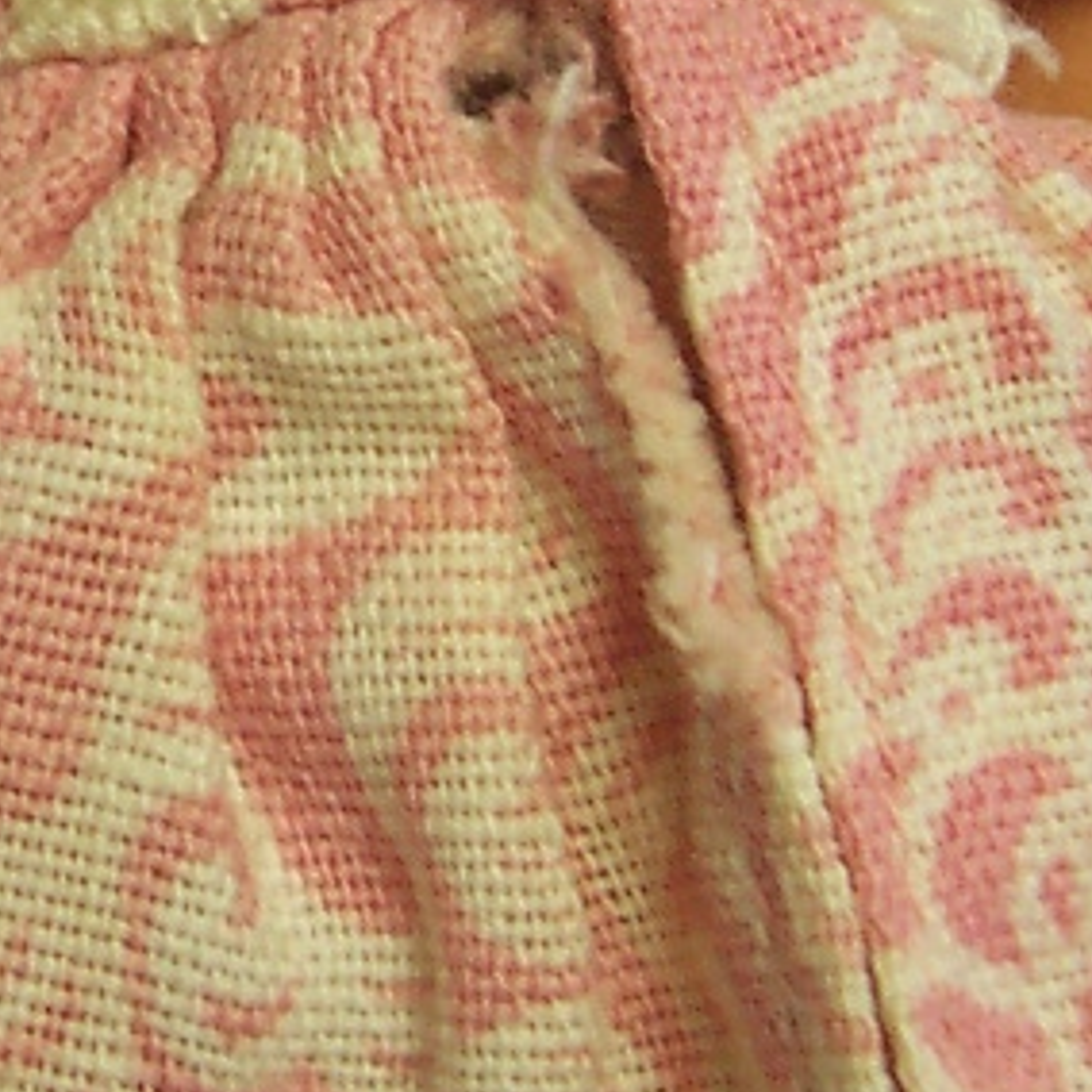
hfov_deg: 12.5
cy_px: 315
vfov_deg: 12.6
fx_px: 4925
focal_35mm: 138
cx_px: -31
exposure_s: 1/90
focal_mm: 5.6
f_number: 2.8
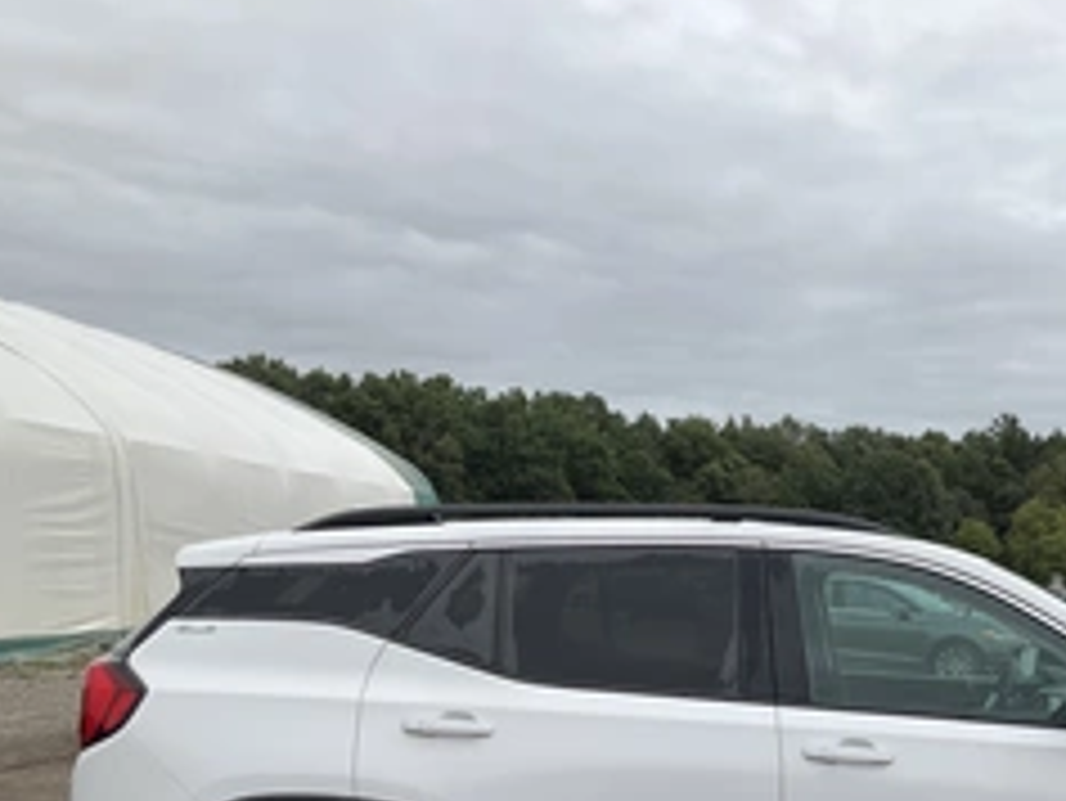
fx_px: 1510
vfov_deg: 29.2
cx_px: 850
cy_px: 603
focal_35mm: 49
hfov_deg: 37.5
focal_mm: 3
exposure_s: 1/2227
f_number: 1.8
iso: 25
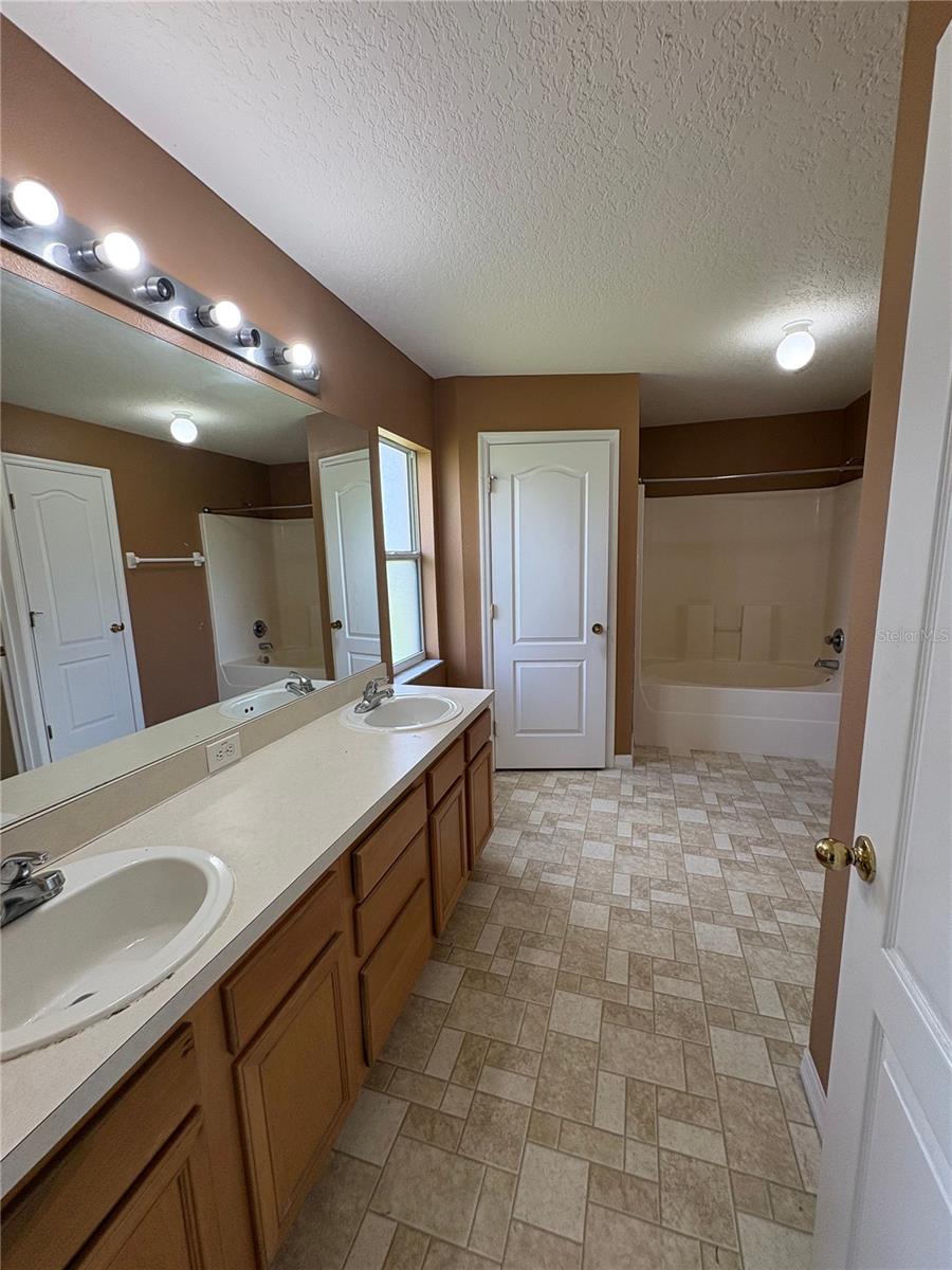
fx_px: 513
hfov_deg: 85.7
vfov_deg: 102.1
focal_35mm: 14
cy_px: 635
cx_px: 476
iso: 80
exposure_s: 1/138
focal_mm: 2.22
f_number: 2.2
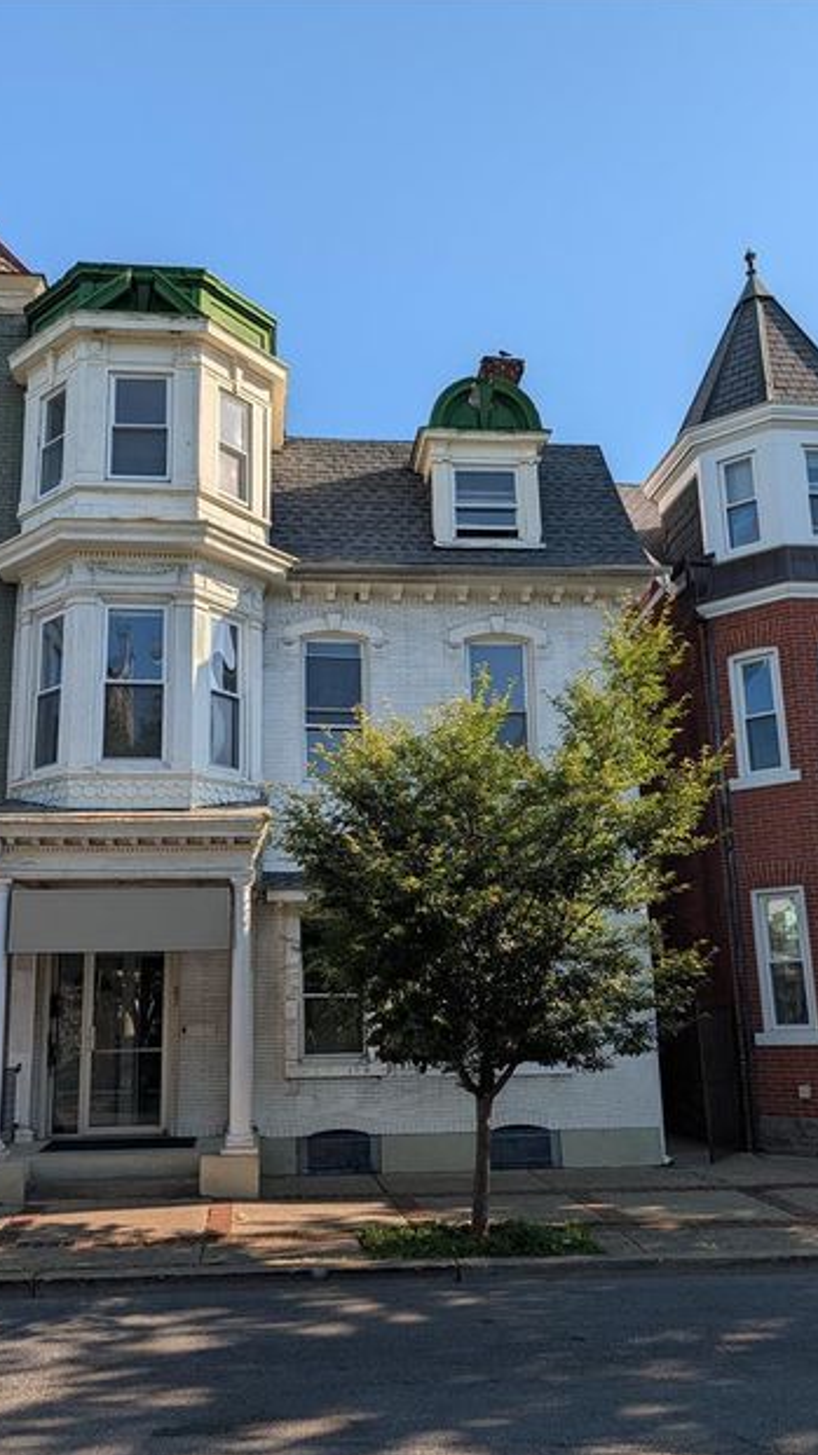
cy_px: 771
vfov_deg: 67.9
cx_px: 363
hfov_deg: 41.4
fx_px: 1080
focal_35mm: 28
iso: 18
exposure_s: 1/876
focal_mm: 6.9
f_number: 1.68
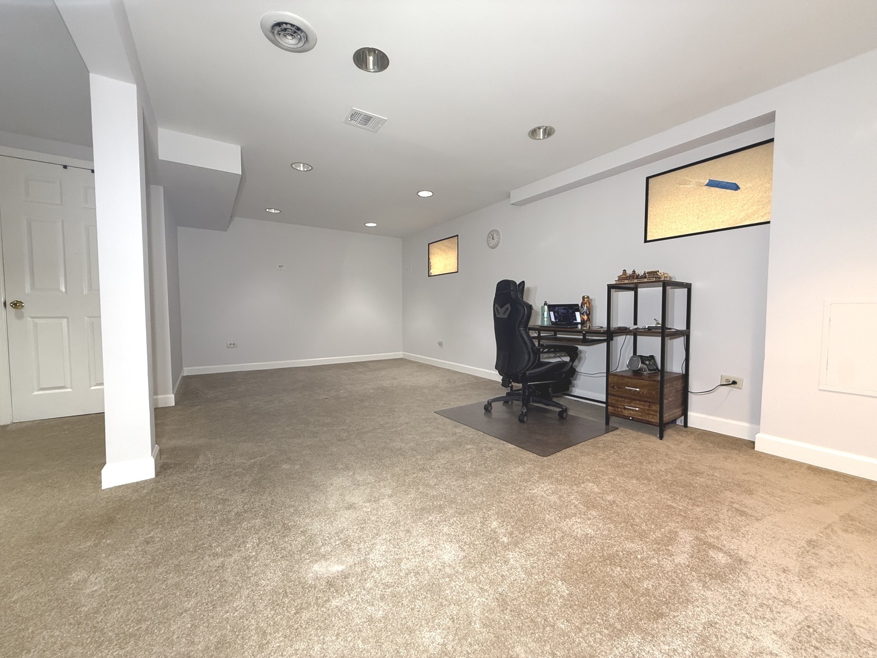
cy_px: 329
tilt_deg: -2.6
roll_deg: -0.2
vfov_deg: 85.7
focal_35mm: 14
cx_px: 438
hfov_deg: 102.1
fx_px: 355
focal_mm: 2.22
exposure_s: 1/60
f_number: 2.2
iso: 320
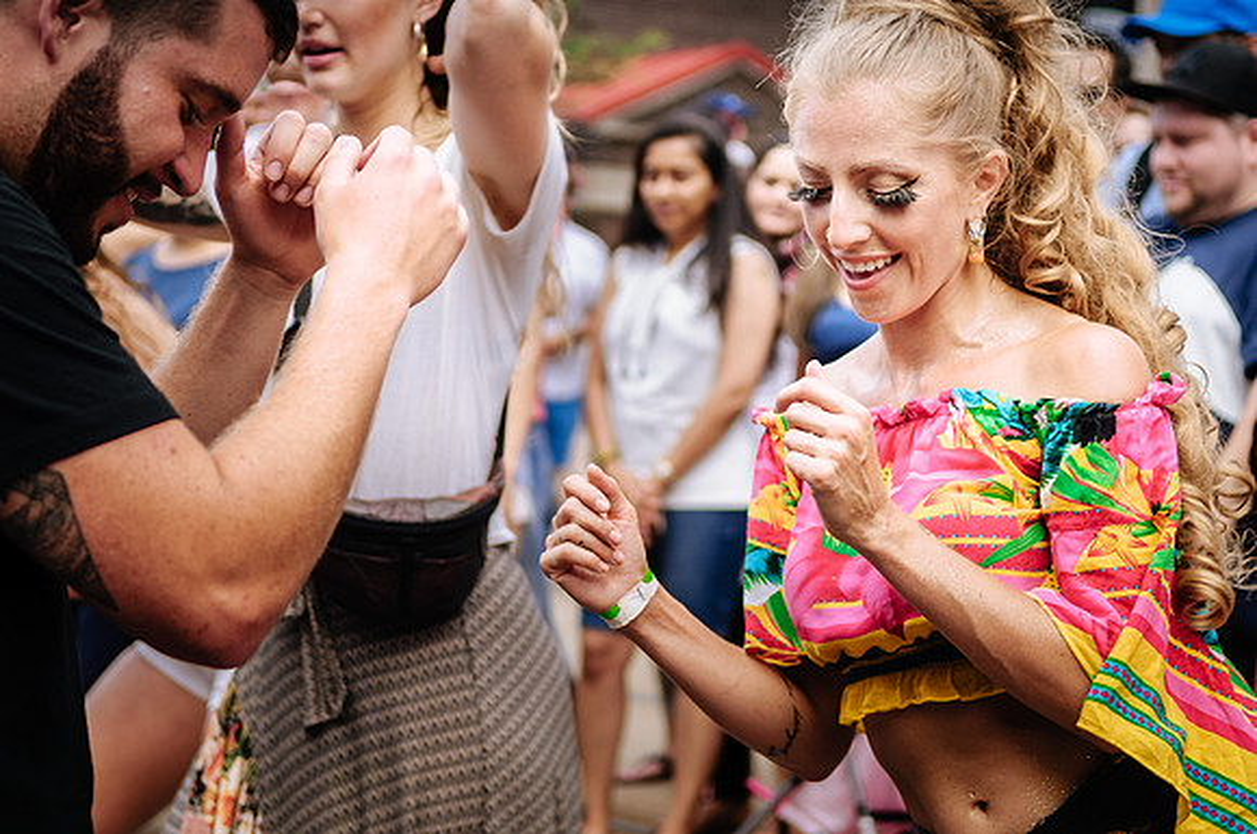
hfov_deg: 24.6
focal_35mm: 83
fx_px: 2877
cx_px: 628
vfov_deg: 16.5
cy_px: 417
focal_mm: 55
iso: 100
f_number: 2.8
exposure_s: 1/400
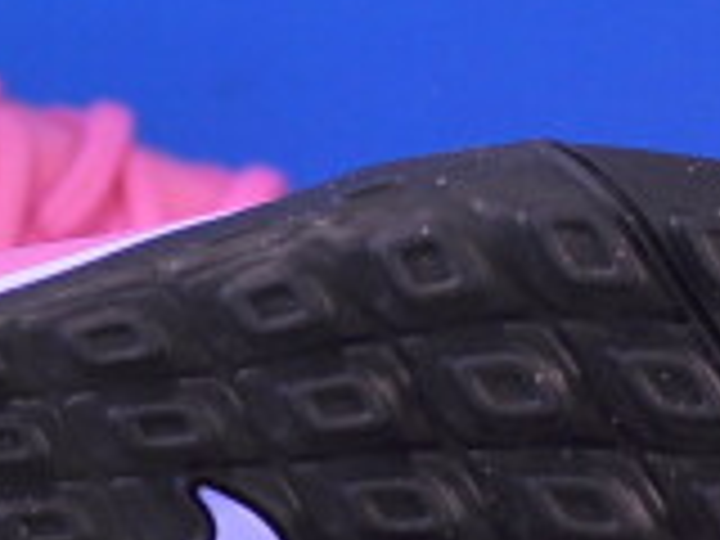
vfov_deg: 4.1
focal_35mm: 360
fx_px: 7488
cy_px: 52
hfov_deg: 5.5
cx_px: 144
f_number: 2.5
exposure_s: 1/320
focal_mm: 50
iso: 250
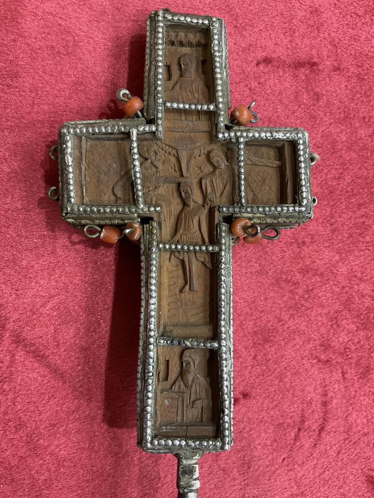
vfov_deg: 61.7
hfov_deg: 48.2
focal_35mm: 29
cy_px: 249
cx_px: 187
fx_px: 418
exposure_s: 1/50
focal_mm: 3
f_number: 1.8
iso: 160
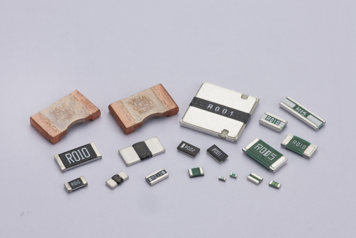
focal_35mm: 100
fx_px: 989
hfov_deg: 20.4
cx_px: 178
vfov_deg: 13.7
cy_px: 119
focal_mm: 100
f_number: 32
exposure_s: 1/80
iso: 50
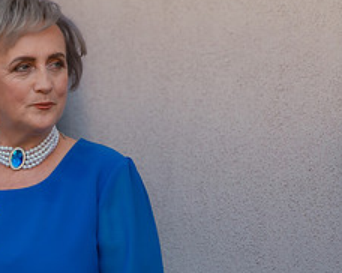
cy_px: 170
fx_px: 2013
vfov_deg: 7.8
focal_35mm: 199
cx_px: 24
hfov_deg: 9.7
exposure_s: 1/250
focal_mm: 66
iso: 200
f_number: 3.5
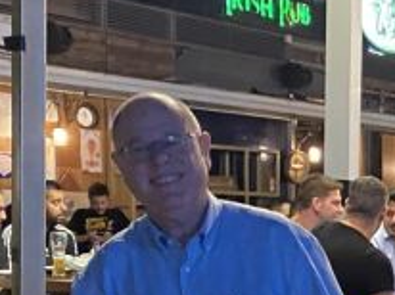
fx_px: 1368
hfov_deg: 14.8
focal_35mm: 120
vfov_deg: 12.0
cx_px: 662
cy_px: 390
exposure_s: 1/33
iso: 500
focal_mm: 4.25
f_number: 1.8
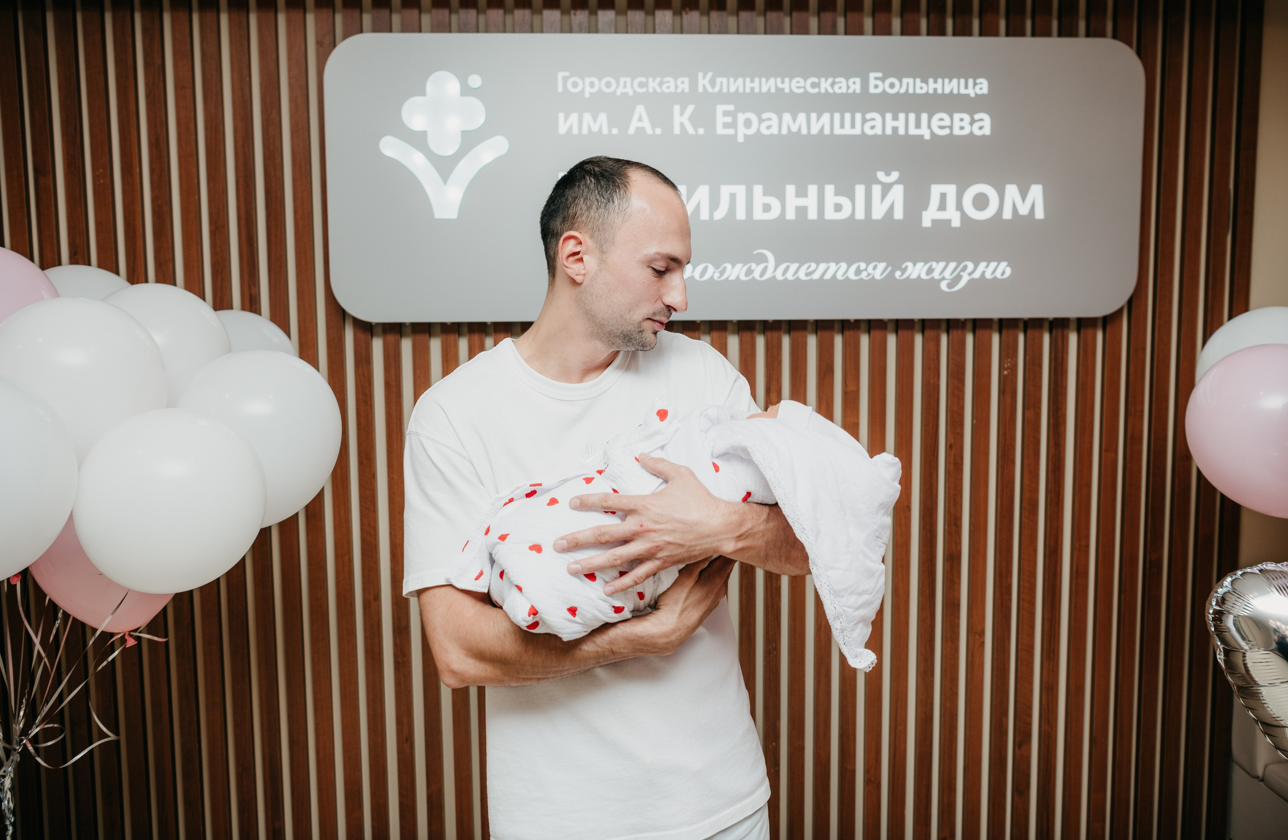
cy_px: 405
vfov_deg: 39.4
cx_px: 652
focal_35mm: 33
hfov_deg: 57.5
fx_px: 1173
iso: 200
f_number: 4
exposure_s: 1/160
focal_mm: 32
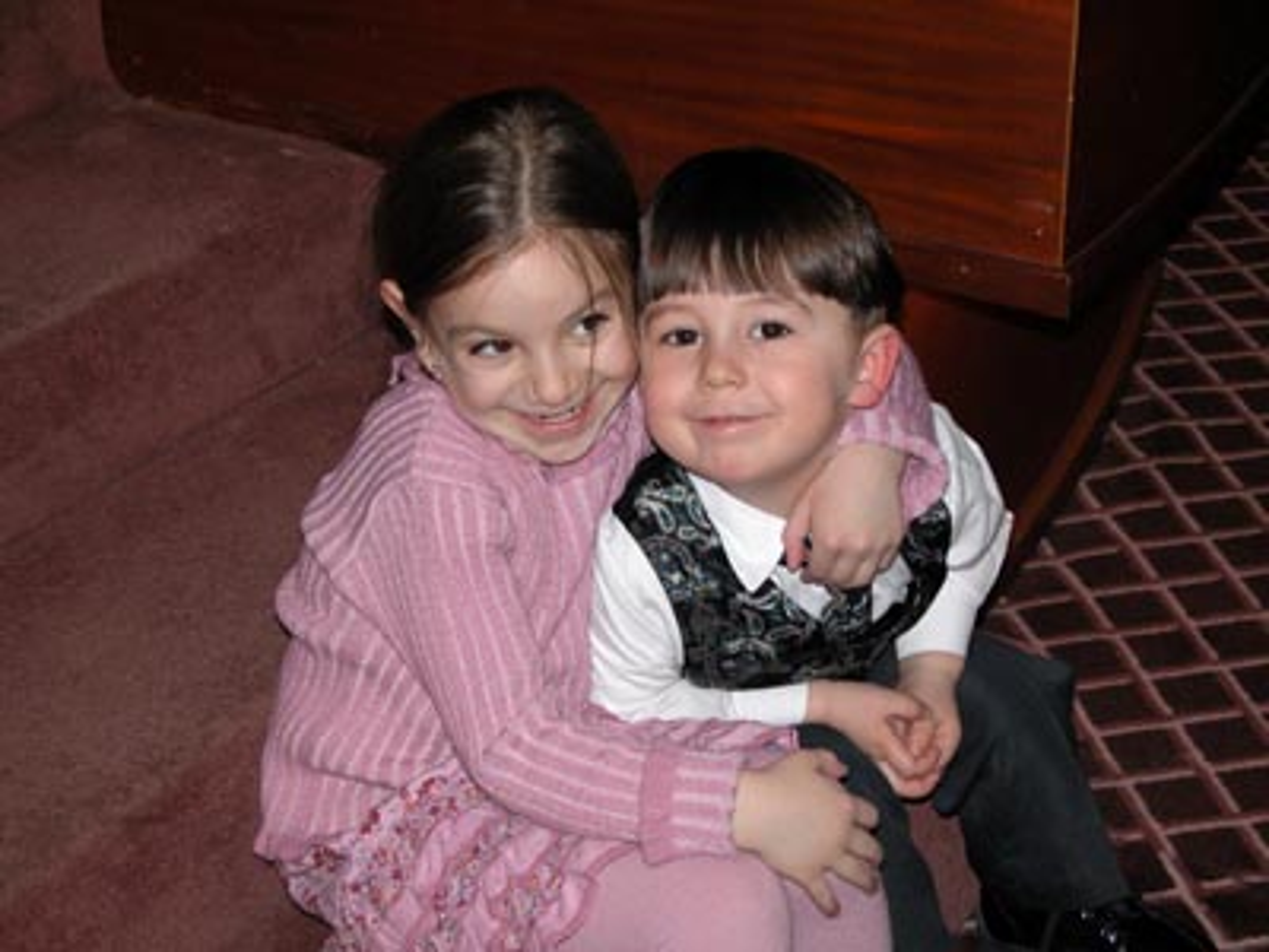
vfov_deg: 19.9
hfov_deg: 26.3
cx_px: 634
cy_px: 476
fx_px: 2713
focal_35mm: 74
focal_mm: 18.8
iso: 100
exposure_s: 1/125
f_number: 3.8
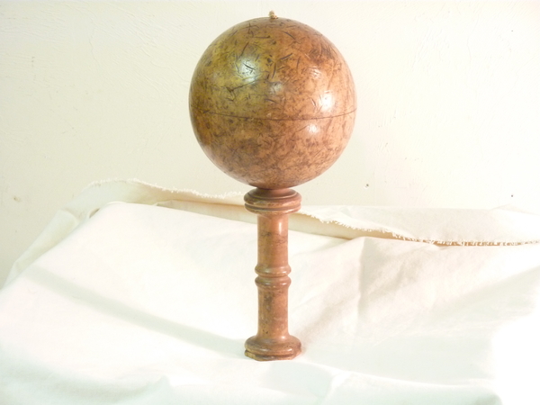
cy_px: 202
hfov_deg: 17.7
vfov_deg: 13.3
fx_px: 1732
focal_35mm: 111
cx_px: 270
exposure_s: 1/8
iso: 400
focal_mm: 18.2
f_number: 4.4
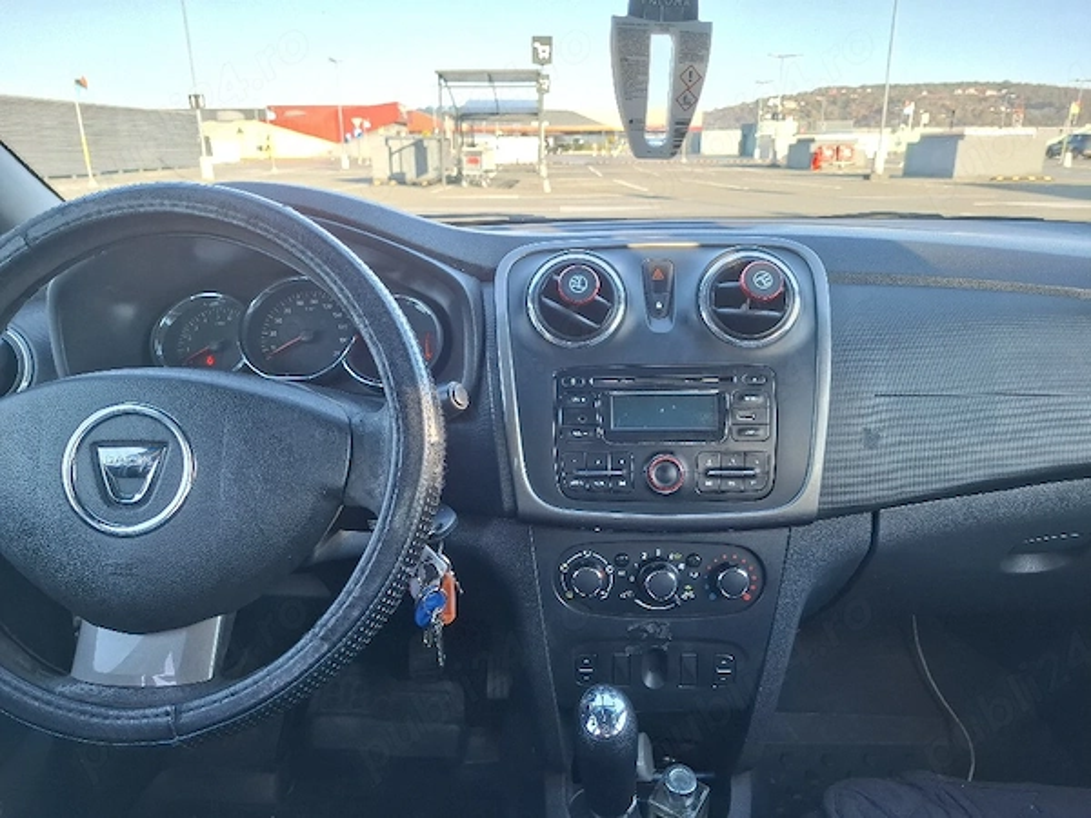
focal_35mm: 23
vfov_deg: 58.9
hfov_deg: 73.9
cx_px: 546
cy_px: 409
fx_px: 725
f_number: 1.8
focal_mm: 5.54
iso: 100
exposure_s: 1/100
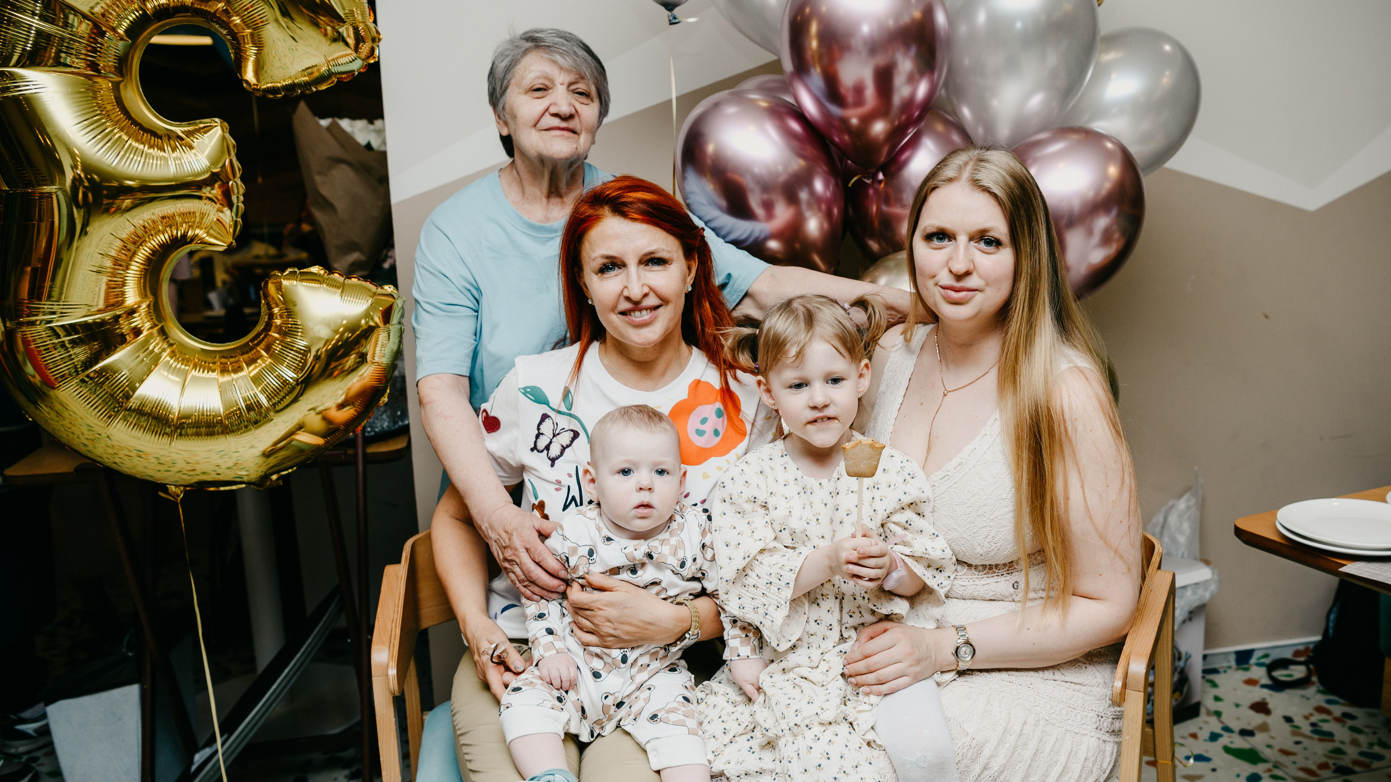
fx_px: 1217
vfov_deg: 35.6
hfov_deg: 59.2
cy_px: 388
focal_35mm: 33
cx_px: 797
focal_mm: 27
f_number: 3.5
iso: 125
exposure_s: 1/160
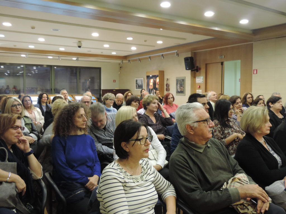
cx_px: 143
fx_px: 273
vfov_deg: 42.9
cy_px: 107
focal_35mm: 33
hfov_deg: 55.4
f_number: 3.2
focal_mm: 5.8
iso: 400
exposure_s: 1/20
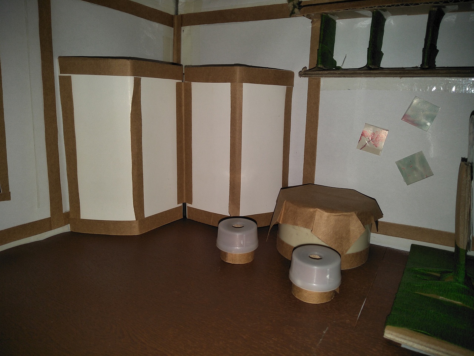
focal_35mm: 20
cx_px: 237
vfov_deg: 66.0
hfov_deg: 81.7
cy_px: 178
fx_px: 274
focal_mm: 3.46
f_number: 2.2
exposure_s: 1/100
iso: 52
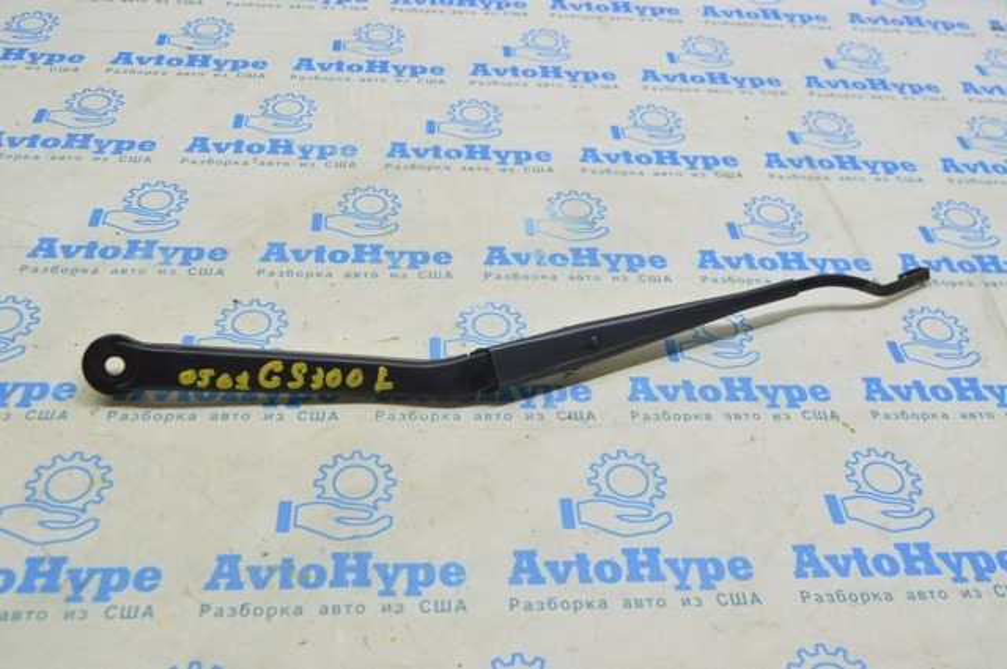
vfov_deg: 36.8
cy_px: 334
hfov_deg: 53.2
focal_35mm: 36
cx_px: 504
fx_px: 1006
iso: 400
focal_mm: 24
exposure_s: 1/20
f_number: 5.6
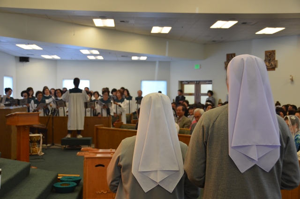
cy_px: 100
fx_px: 424
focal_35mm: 51
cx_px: 150
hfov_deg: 39.0
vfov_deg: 26.4
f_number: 4.2
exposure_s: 1/60
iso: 800
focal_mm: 34
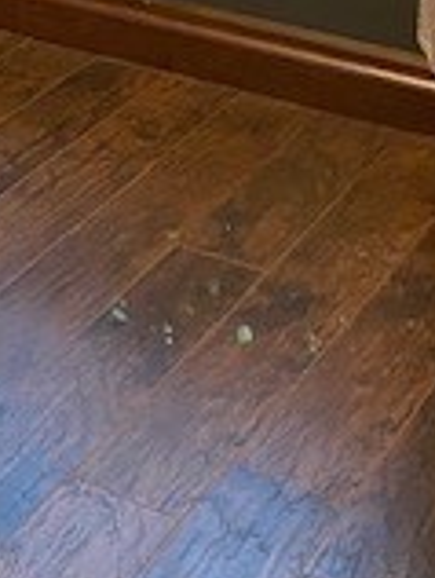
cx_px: -80
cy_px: -326
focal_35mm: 105
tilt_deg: -8.3
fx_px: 1755
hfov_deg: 13.7
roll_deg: +0.7
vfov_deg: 16.7
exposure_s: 1/30
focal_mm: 4.25
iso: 640
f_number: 1.8
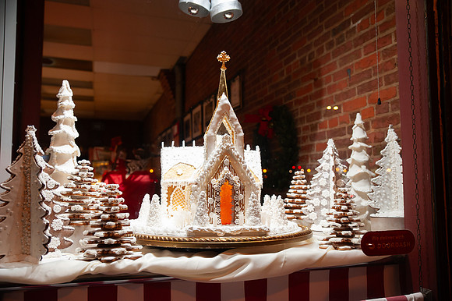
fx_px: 402
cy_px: 150
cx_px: 226
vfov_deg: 41.1
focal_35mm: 32
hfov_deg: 58.7
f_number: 2.8
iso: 1000
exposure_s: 1/125
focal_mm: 32
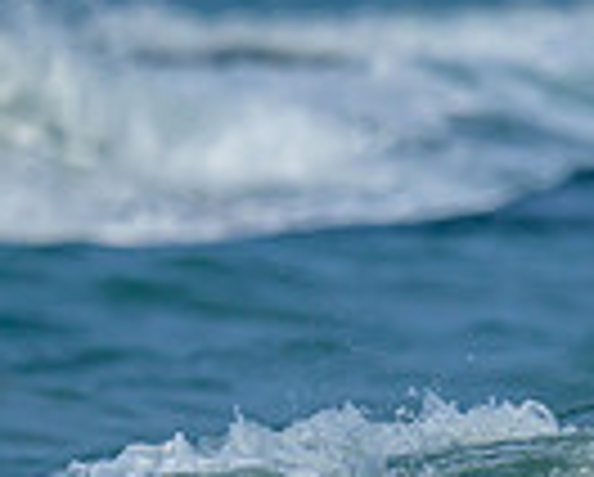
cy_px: 369
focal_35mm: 4541
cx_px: 974
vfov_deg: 0.3
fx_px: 79949
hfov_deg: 0.4
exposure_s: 1/2000
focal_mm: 800
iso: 200
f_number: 6.3
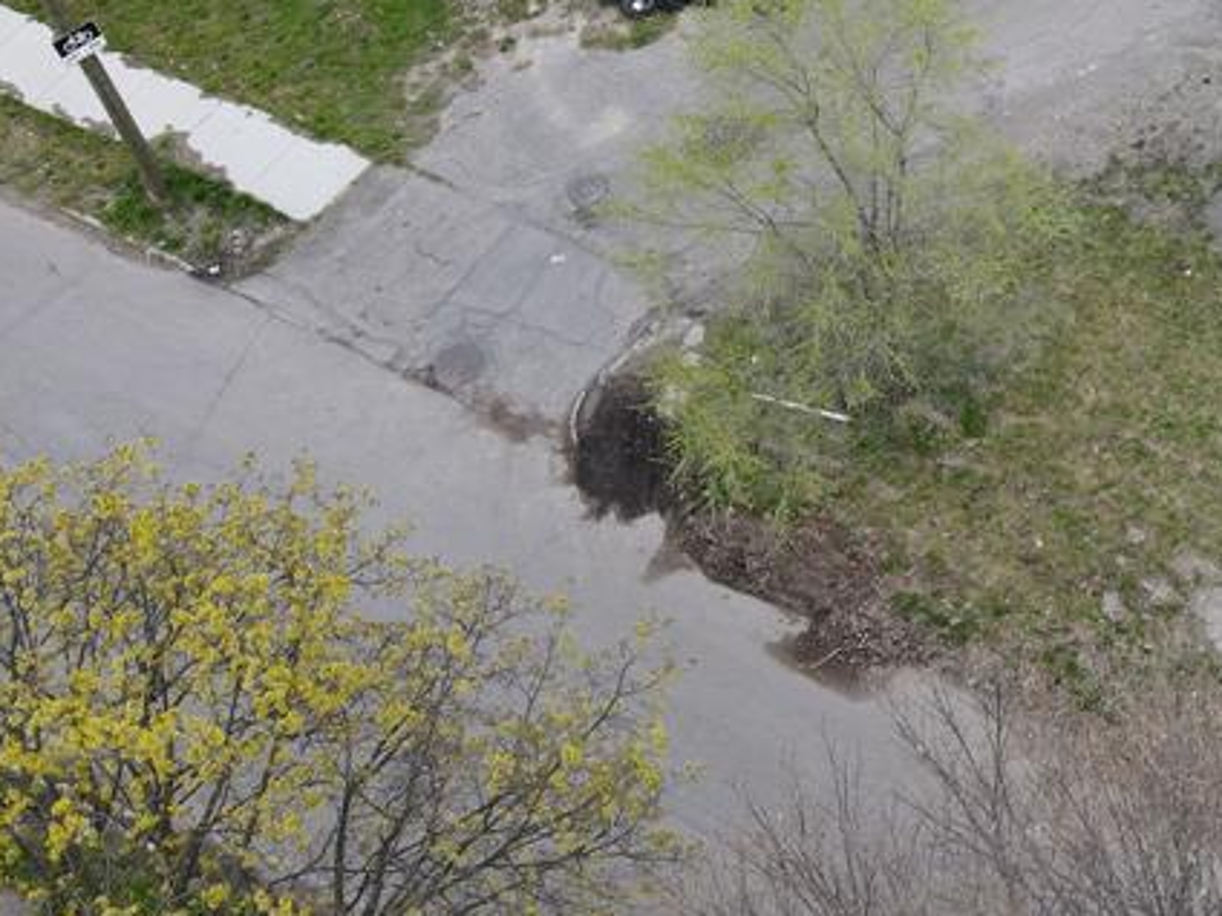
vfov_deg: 24.6
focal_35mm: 58
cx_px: 1236
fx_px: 2047
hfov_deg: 30.7
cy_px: 115
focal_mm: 4.5
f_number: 2.8
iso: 100
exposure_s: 1/80
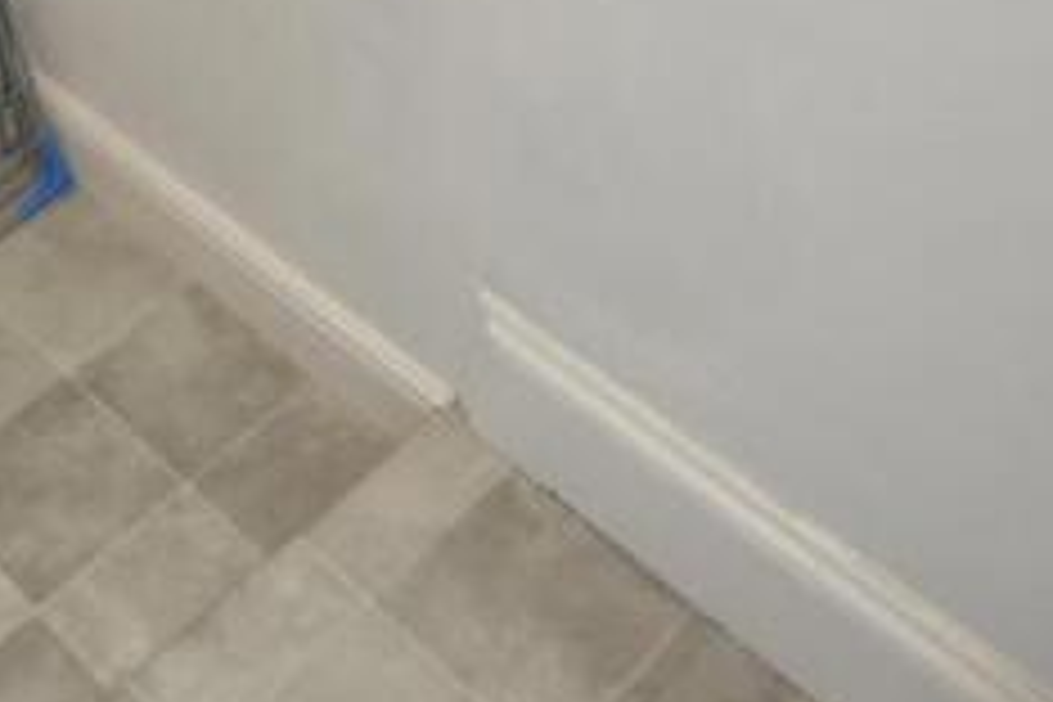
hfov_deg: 44.5
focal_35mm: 42
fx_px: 1228
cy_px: 261
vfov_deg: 31.7
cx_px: 238
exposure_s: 1/50
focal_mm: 10
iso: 800
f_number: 4
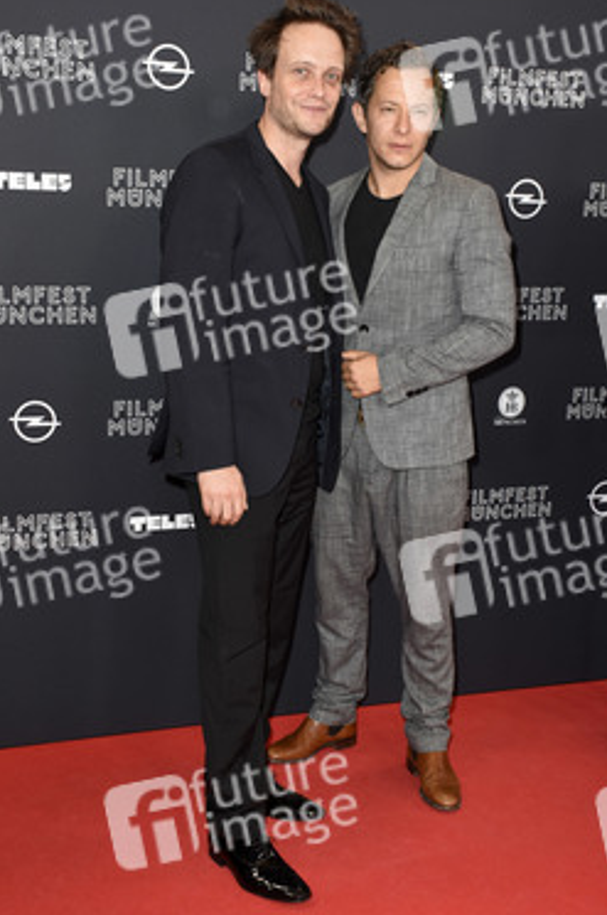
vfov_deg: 45.0
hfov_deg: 30.7
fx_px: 1104
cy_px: 443
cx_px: 302
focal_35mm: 44
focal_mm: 27
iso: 400
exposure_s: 1/100
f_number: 6.3
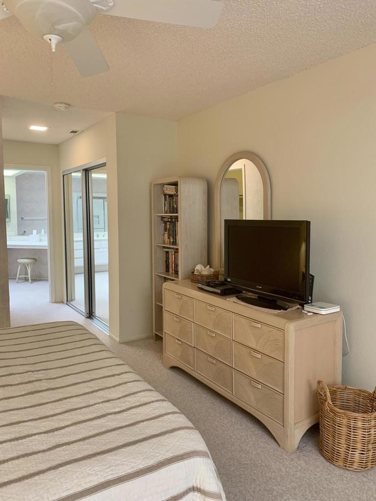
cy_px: 250
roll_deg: +0.1
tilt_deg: -4.3
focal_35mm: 26
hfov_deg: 53.1
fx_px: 377
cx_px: 188
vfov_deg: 67.3
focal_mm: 4.25
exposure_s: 1/60
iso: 160
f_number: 1.8
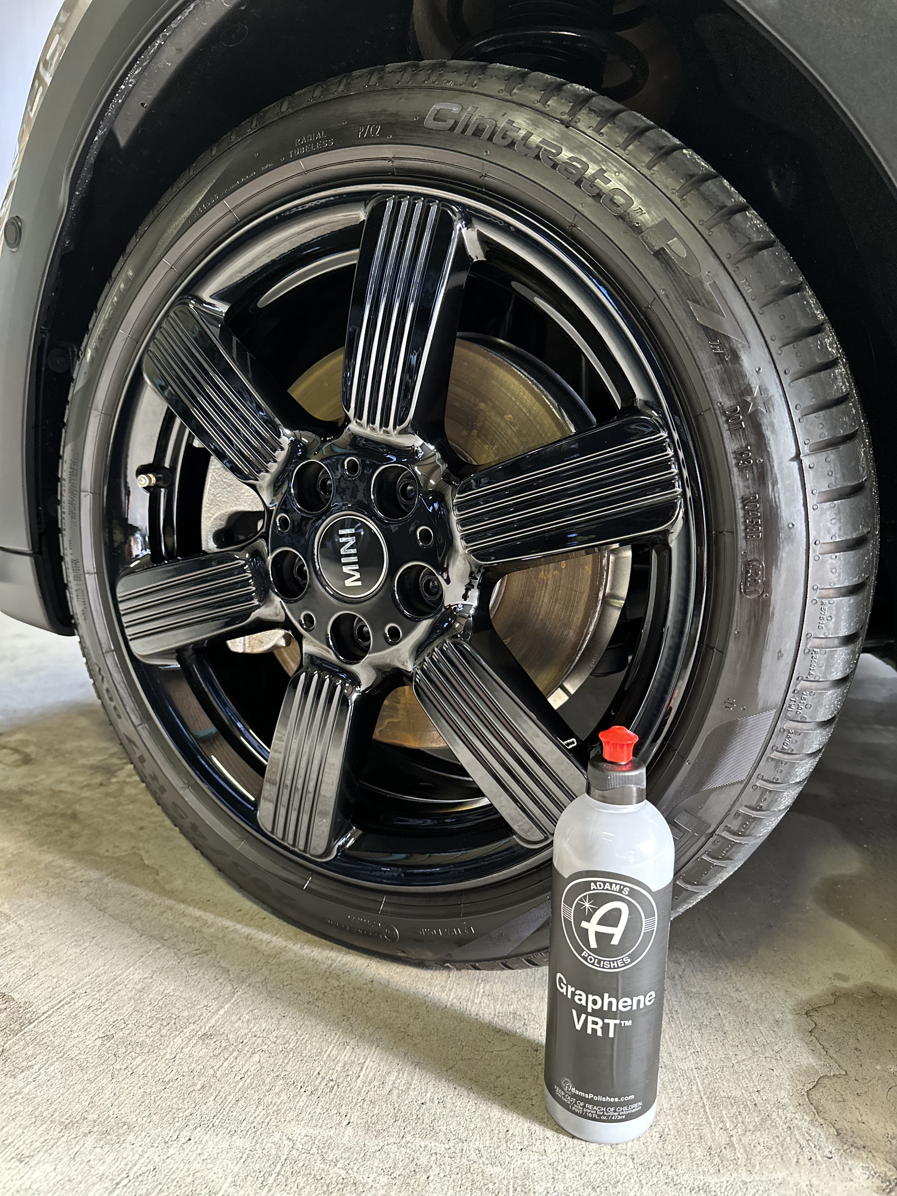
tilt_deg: -11.0
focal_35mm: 24
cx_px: 448
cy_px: 598
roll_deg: -1.6
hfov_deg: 56.8
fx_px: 829
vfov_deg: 71.6
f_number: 1.78
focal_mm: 6.86
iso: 640
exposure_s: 1/60
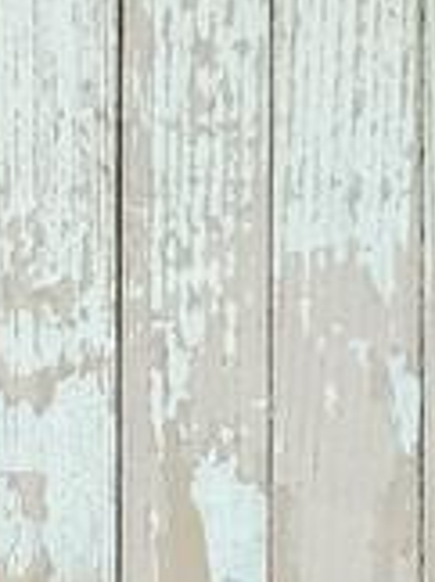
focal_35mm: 178
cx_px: 759
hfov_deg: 8.1
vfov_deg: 8.1
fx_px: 2990
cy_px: -1530
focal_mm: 6.76
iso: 80
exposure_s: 1/1493
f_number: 1.78
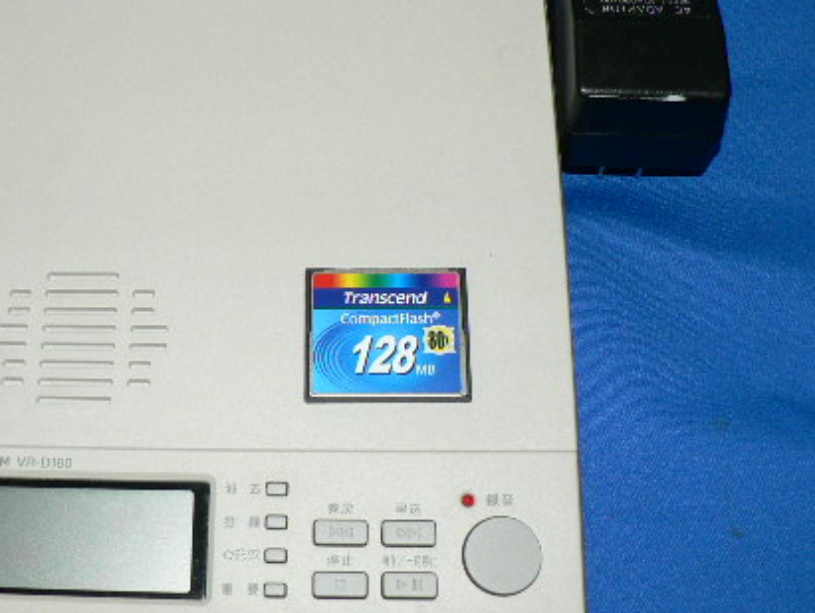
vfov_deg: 26.0
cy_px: 214
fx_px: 1320
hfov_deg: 33.8
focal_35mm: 56
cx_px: 230
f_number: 2.8
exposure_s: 1/60
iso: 100
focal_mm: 6
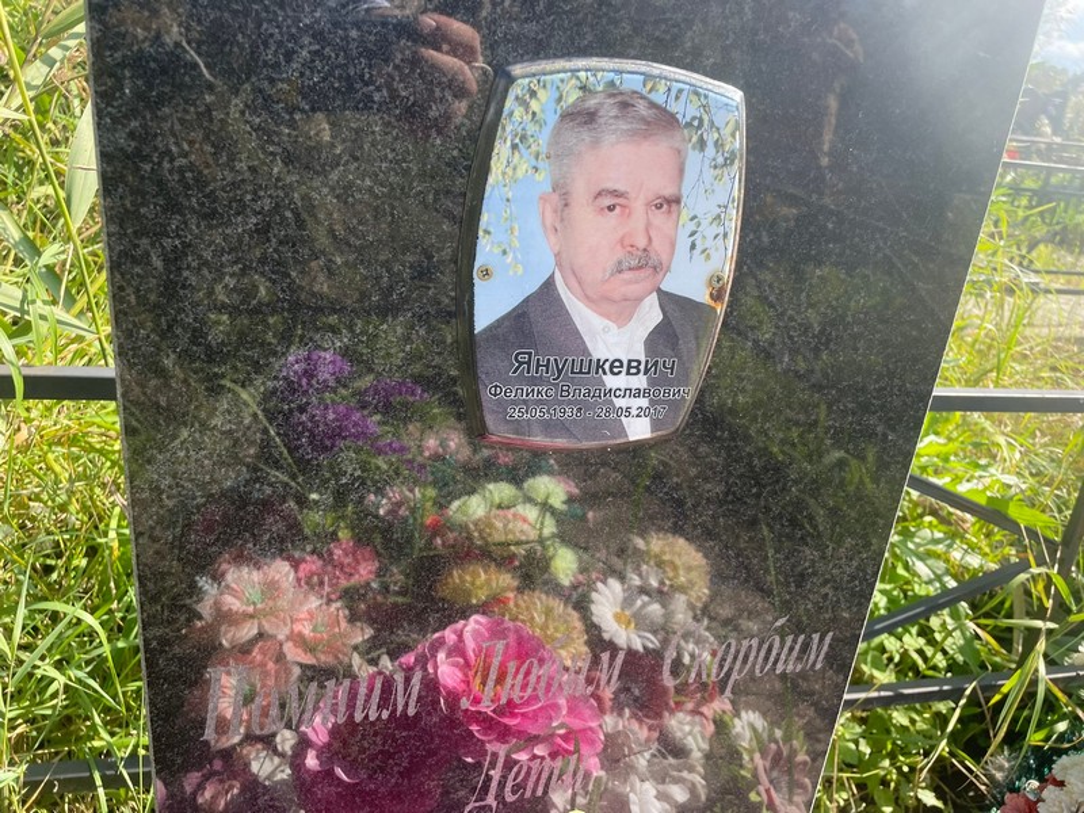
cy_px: 406
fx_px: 814
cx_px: 542
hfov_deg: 67.3
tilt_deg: -25.4
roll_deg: -7.9
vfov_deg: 53.1
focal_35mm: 26
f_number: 1.6
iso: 32
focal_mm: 4.2
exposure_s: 1/997
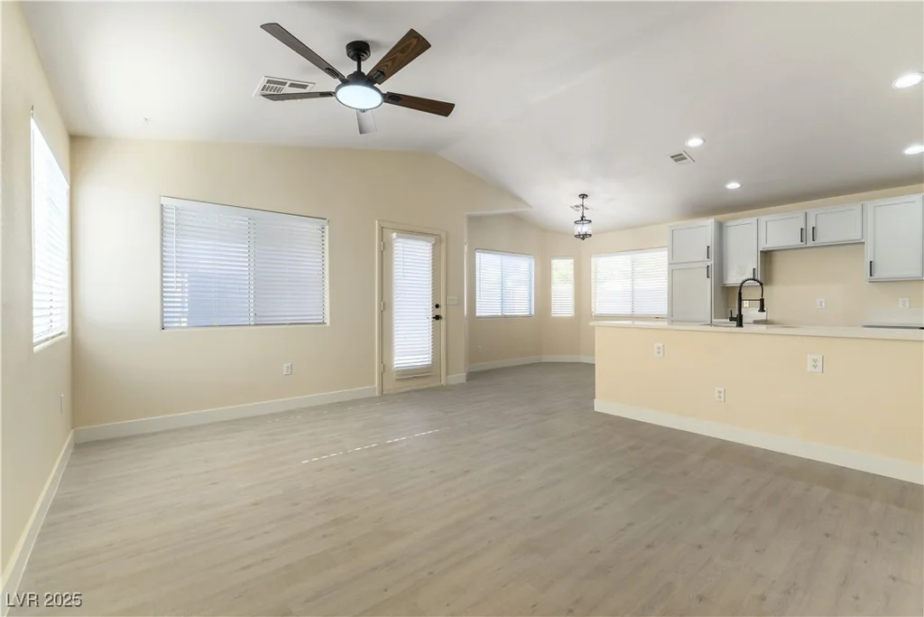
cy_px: 308
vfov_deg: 77.3
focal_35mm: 15
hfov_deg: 100.4
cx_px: 462
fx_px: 385
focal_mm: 15
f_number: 8
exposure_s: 1/2000
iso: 400
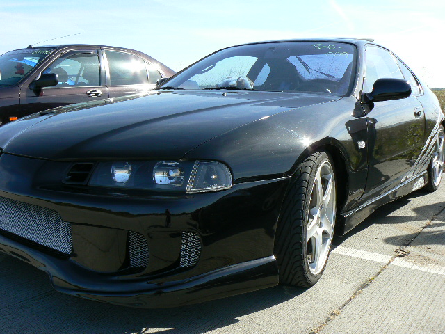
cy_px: 167
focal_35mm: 36
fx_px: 463
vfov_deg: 39.7
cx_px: 222
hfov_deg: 51.4
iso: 80
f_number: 5.6
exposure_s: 1/320
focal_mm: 6
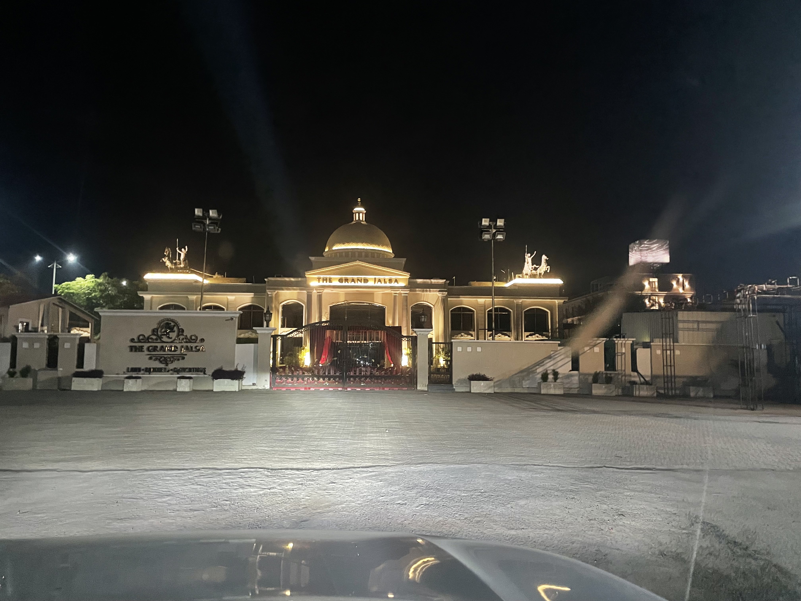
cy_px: 300
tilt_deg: +5.7
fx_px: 602
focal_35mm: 26
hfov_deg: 67.3
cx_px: 400
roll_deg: -0.7
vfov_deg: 53.1
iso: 800
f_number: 1.6
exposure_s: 1/25
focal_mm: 4.2
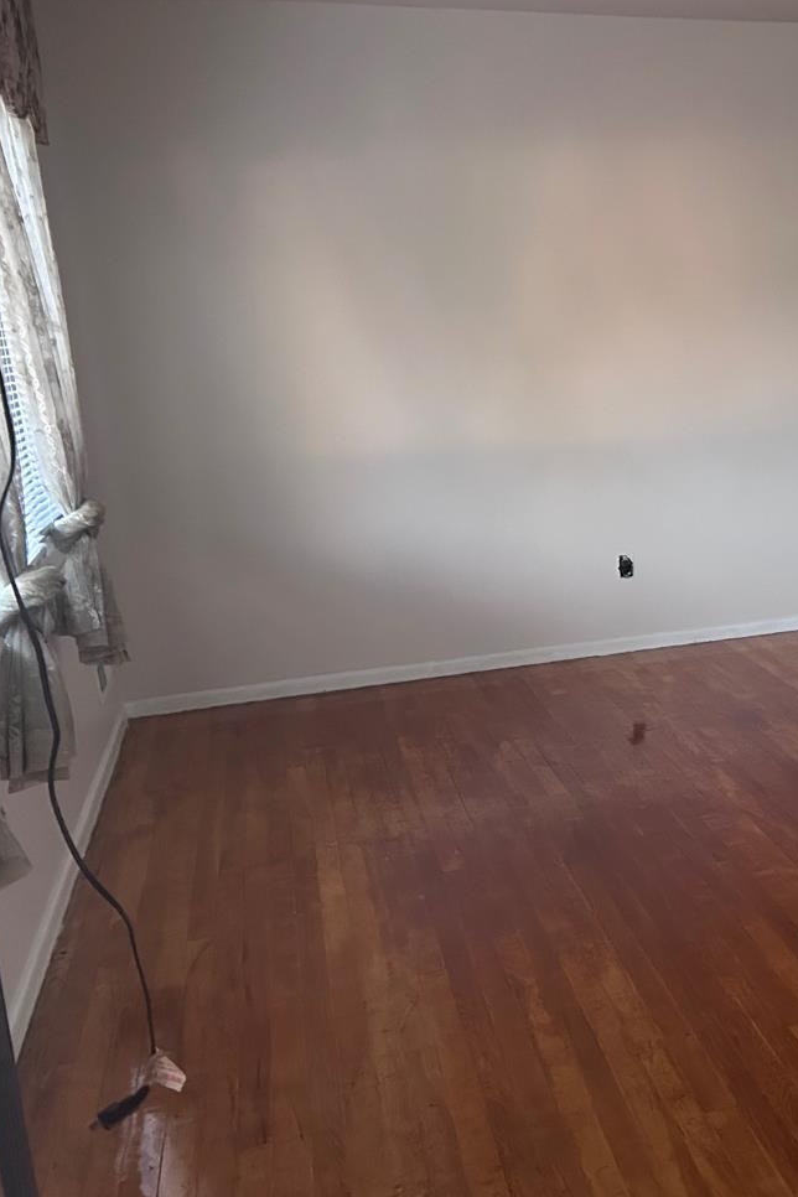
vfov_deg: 46.4
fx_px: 1396
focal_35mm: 42
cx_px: 859
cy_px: 635
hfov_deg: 29.1
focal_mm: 5.7
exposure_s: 1/60
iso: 500
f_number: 1.5
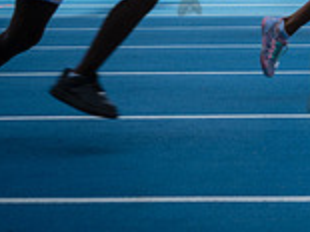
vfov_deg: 11.4
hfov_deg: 13.6
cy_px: -20
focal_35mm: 128
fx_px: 1145
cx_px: 574
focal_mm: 35
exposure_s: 1/500
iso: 100
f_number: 5
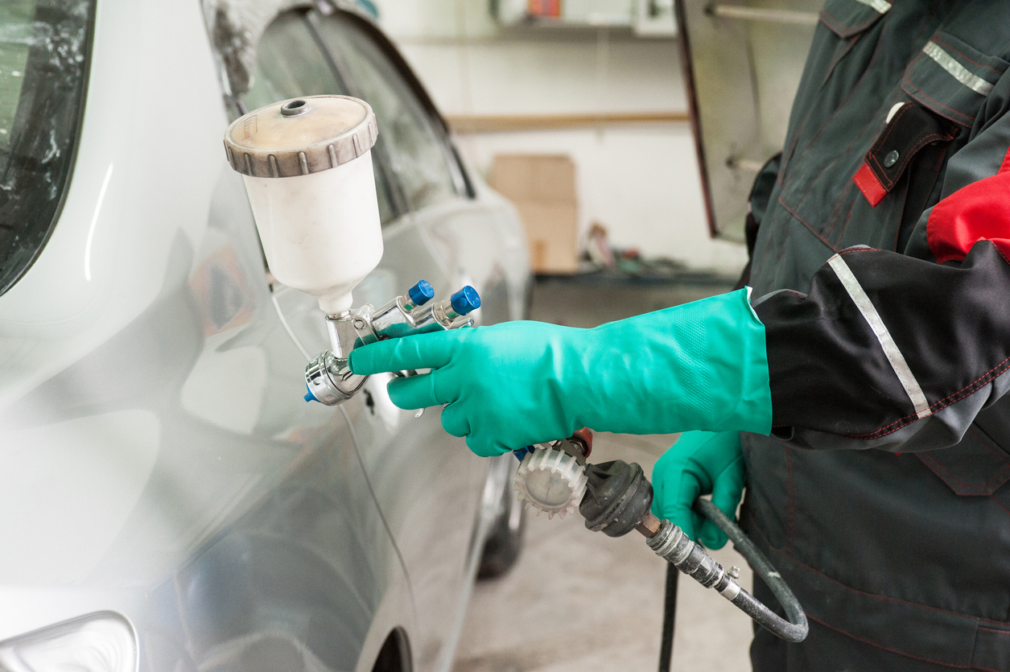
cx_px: 505
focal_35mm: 70
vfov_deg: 19.4
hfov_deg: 28.9
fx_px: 1963
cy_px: 336
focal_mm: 70
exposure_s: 1/125
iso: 1600
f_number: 5.6
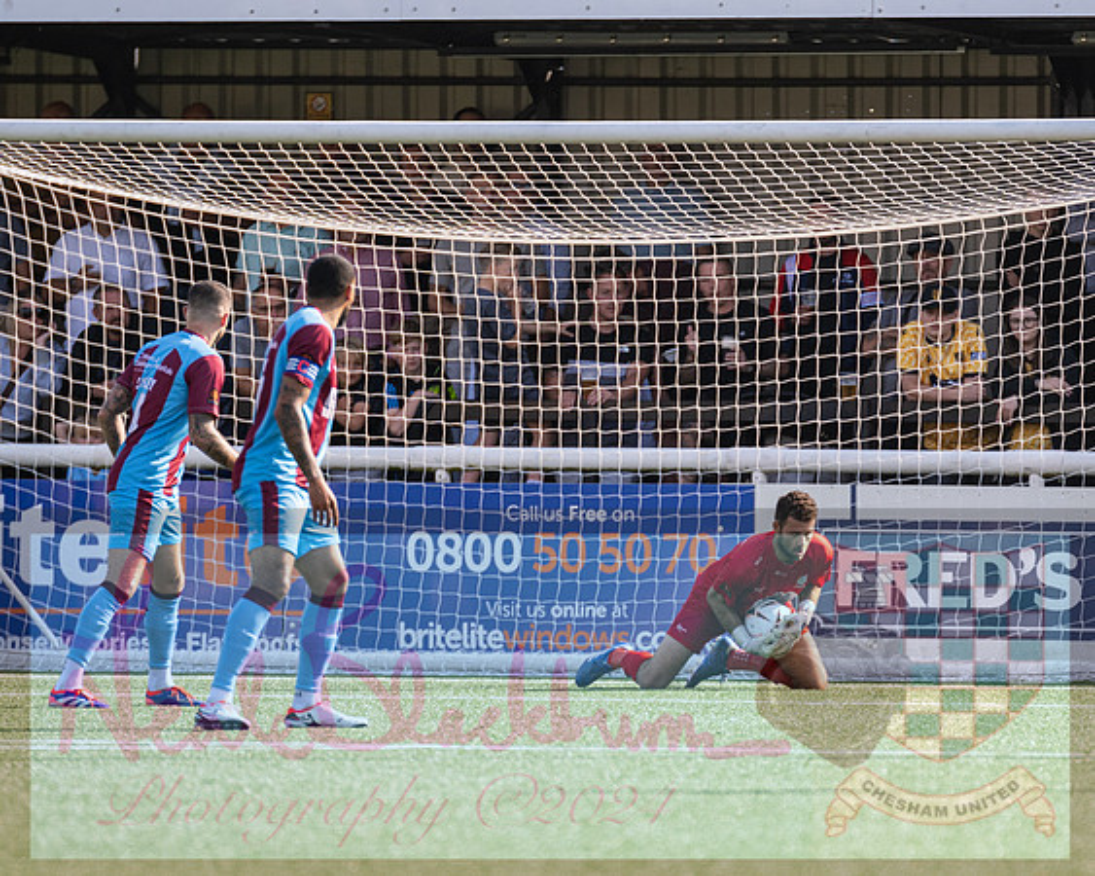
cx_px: 655
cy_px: 409
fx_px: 19666
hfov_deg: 3.2
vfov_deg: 2.5
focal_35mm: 607
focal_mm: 300
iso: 200
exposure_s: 1/1600
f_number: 2.8
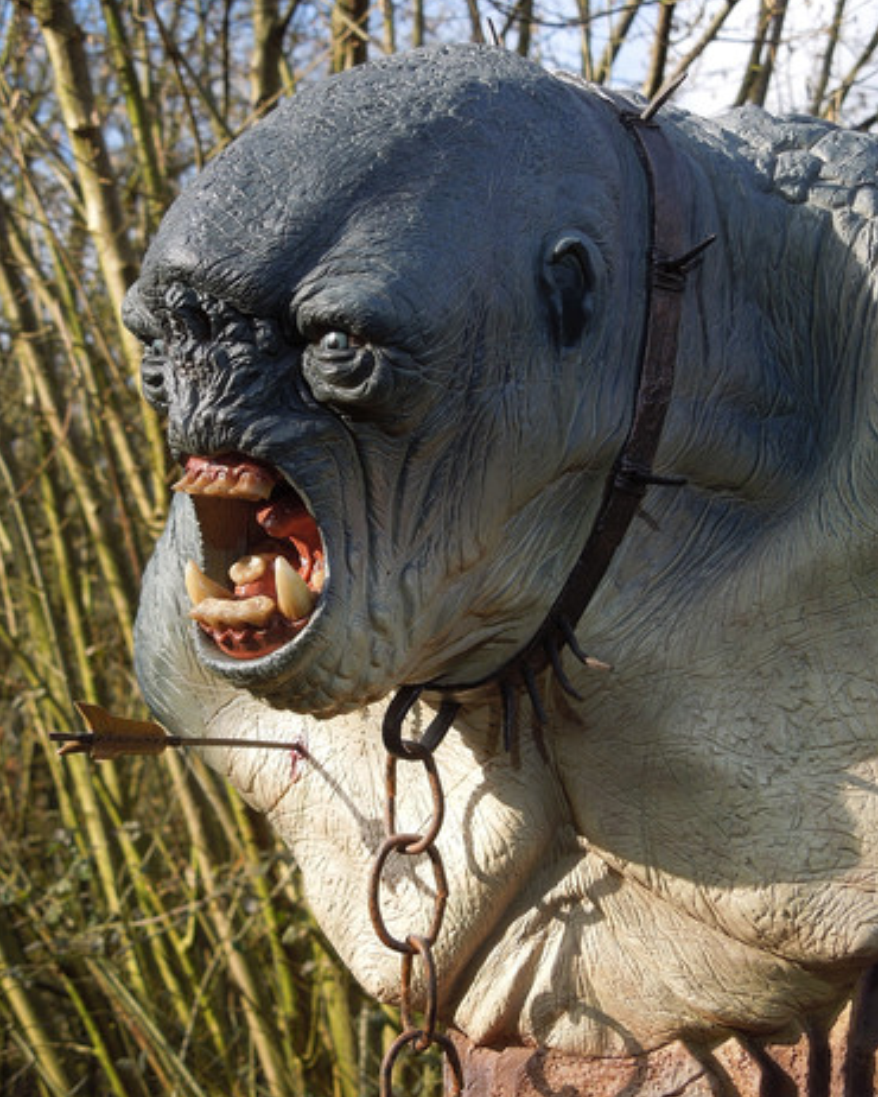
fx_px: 1850
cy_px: 560
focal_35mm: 57
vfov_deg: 33.0
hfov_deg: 26.7
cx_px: 438
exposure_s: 1/200
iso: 100
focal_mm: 9.8
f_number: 4.2
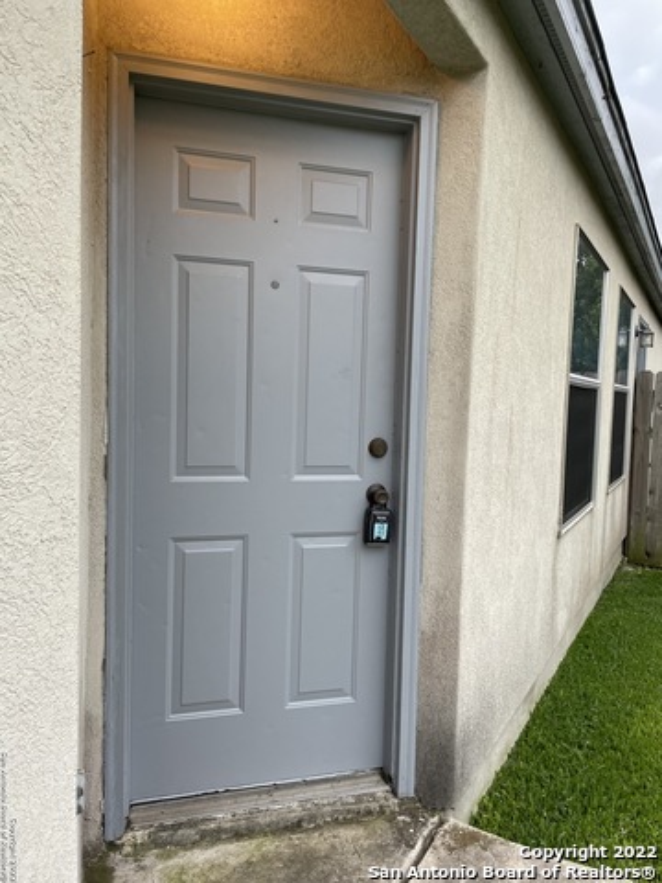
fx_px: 663
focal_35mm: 26
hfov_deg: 53.1
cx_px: 331
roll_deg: -3.4
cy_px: 442
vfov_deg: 67.3
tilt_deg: +1.3
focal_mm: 4.2
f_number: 1.6
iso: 32
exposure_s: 1/121
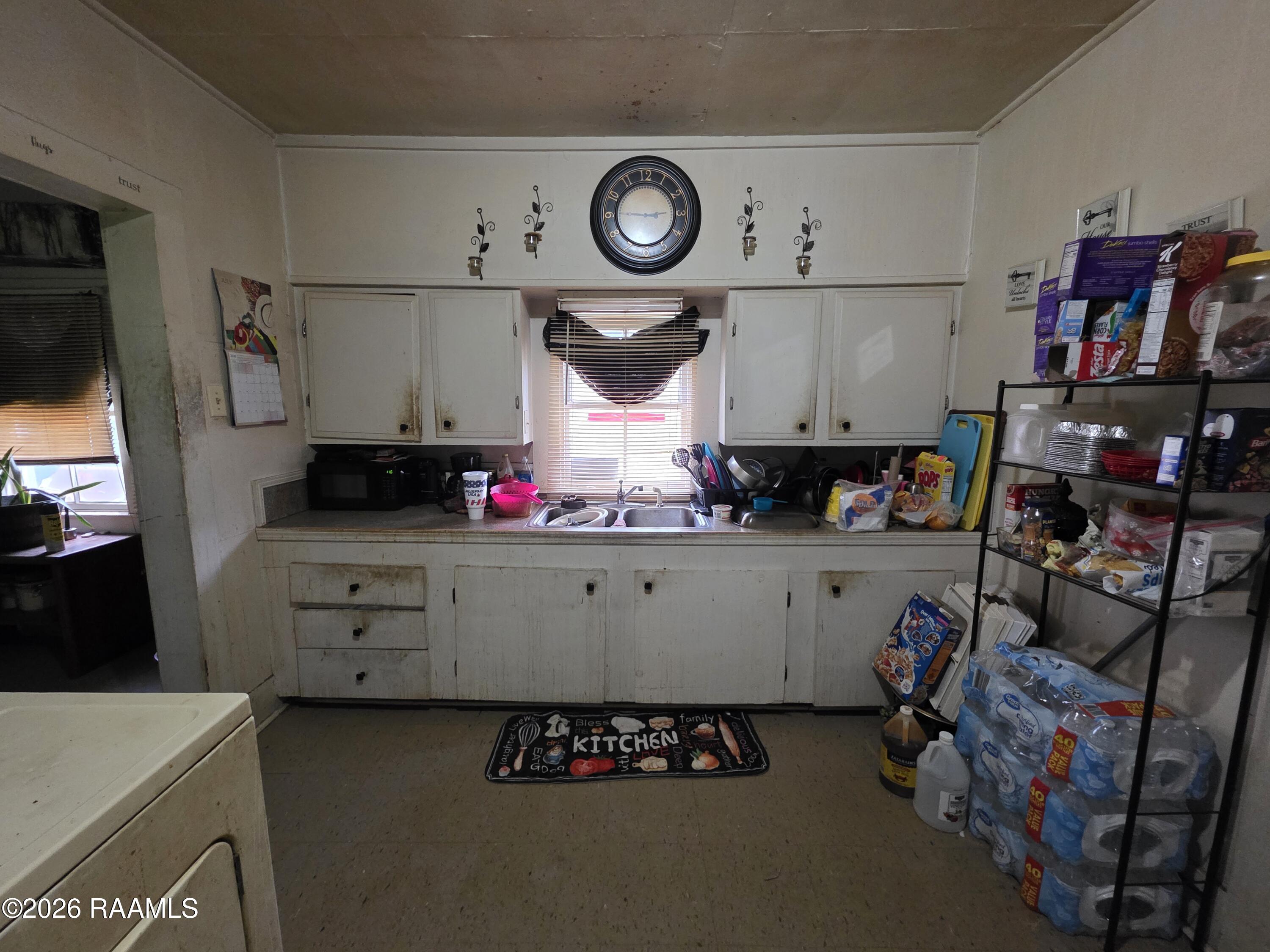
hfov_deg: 106.2
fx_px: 477
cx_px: 635
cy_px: 476
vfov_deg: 89.9
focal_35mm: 13
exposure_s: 1/60
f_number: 1.9
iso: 800
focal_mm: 2.2
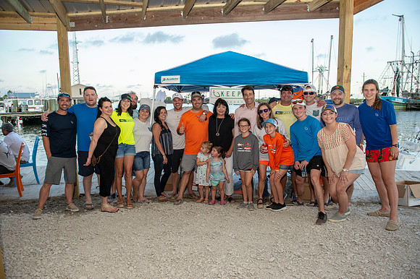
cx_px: 210
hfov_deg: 73.8
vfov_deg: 53.1
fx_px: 280
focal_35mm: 24
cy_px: 140
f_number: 4
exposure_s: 1/160
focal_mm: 24
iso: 200
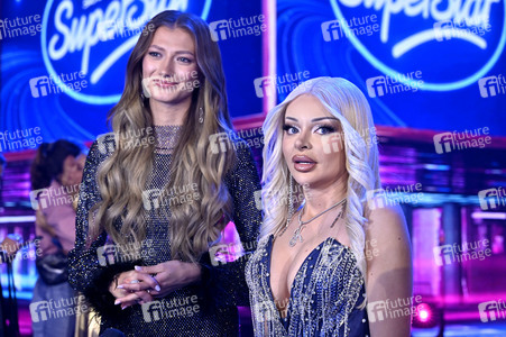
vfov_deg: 24.2
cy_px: 168
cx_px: 253
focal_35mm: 56
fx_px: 787
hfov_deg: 35.7
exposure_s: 1/250
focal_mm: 56
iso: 1600
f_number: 4.5
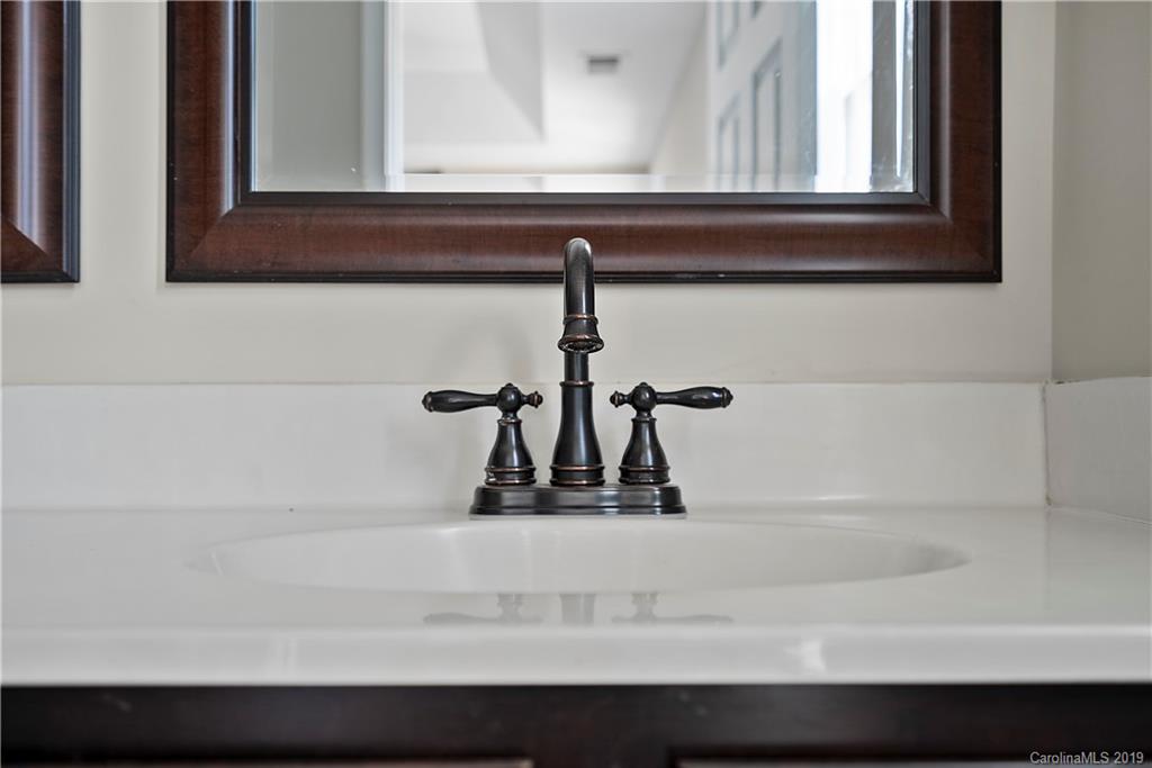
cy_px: 384
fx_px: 1120
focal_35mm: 35
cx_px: 576
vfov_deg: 37.9
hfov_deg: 54.4
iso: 100
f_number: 4
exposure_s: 1/2.5
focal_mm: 35
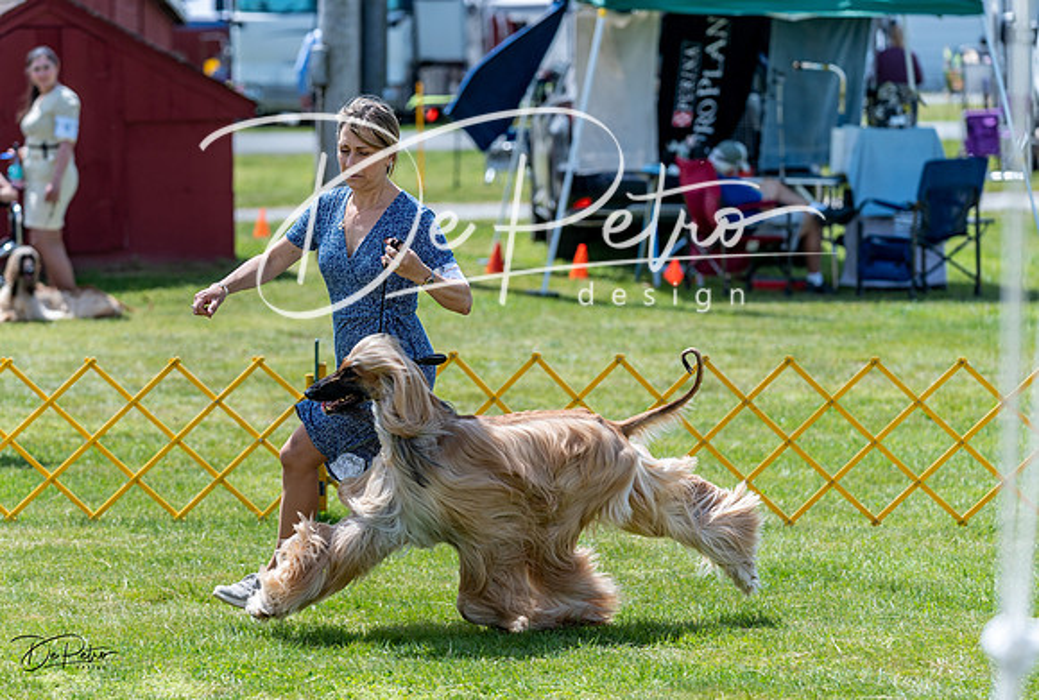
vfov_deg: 8.5
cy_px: 361
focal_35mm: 163
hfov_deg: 12.6
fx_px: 4711
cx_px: 442
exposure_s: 1/1000
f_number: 3.5
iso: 100
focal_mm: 127
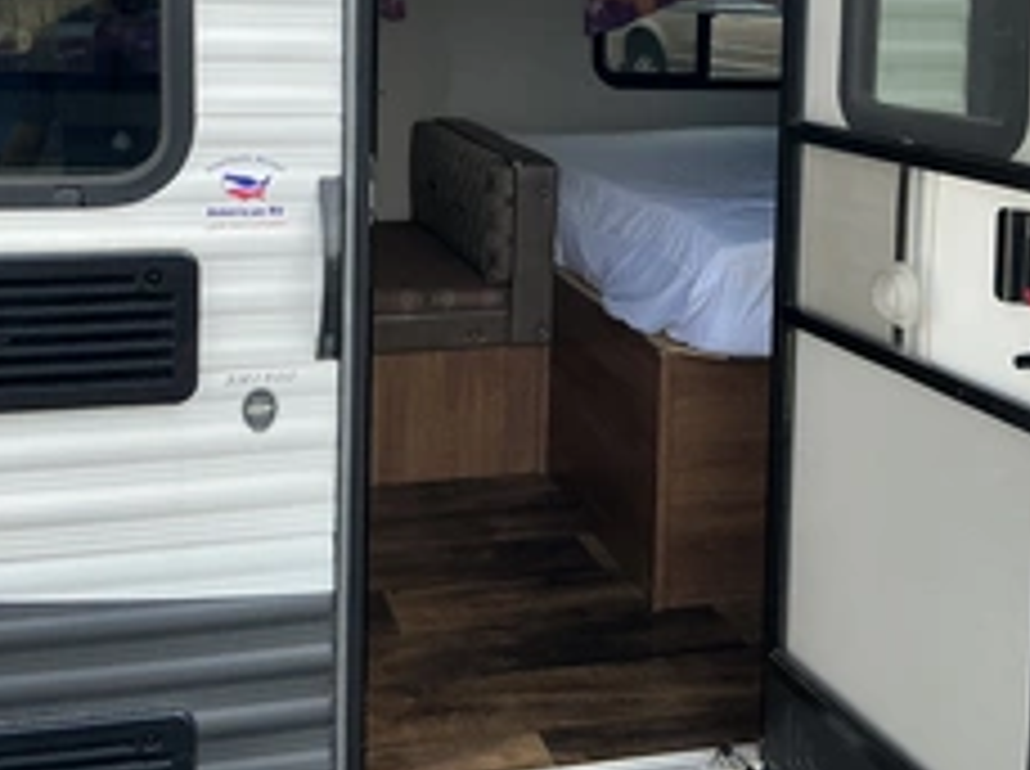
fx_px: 1456
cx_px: 598
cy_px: 117
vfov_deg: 28.7
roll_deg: +0.9
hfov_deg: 38.9
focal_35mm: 49
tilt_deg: -2.2
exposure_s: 1/545
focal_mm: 3
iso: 25
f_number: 1.8
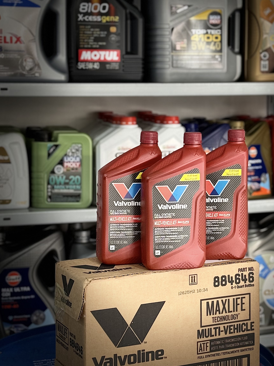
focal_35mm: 85
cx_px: 169
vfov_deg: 23.0
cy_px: 169
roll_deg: -0.6
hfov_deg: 17.3
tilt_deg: -7.0
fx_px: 897
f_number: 1.78
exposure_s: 1/61
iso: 100
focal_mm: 6.76
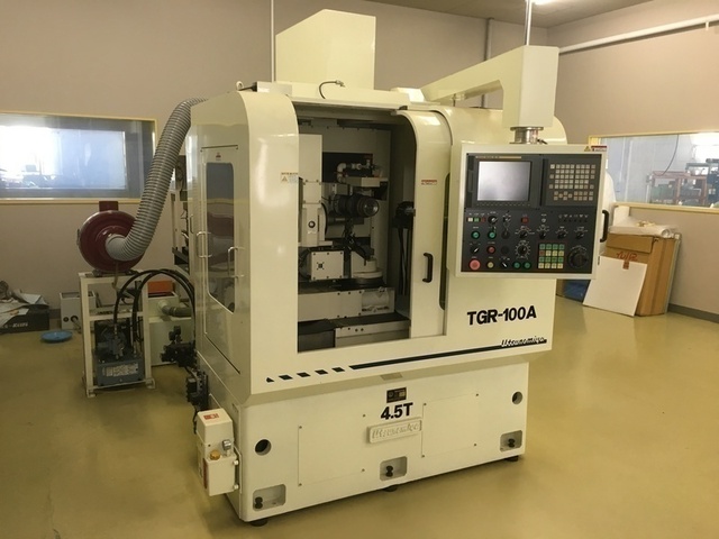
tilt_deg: -8.2
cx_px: 360
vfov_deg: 48.2
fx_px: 602
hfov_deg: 61.7
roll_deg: -1.3
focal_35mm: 29
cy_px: 270
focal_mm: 4.15
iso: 64
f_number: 2.2
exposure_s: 1/30
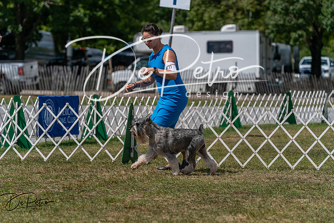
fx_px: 1661
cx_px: 167
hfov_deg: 11.5
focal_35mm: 179
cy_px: 112
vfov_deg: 7.7
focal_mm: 179
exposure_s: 1/2000
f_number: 5
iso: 125
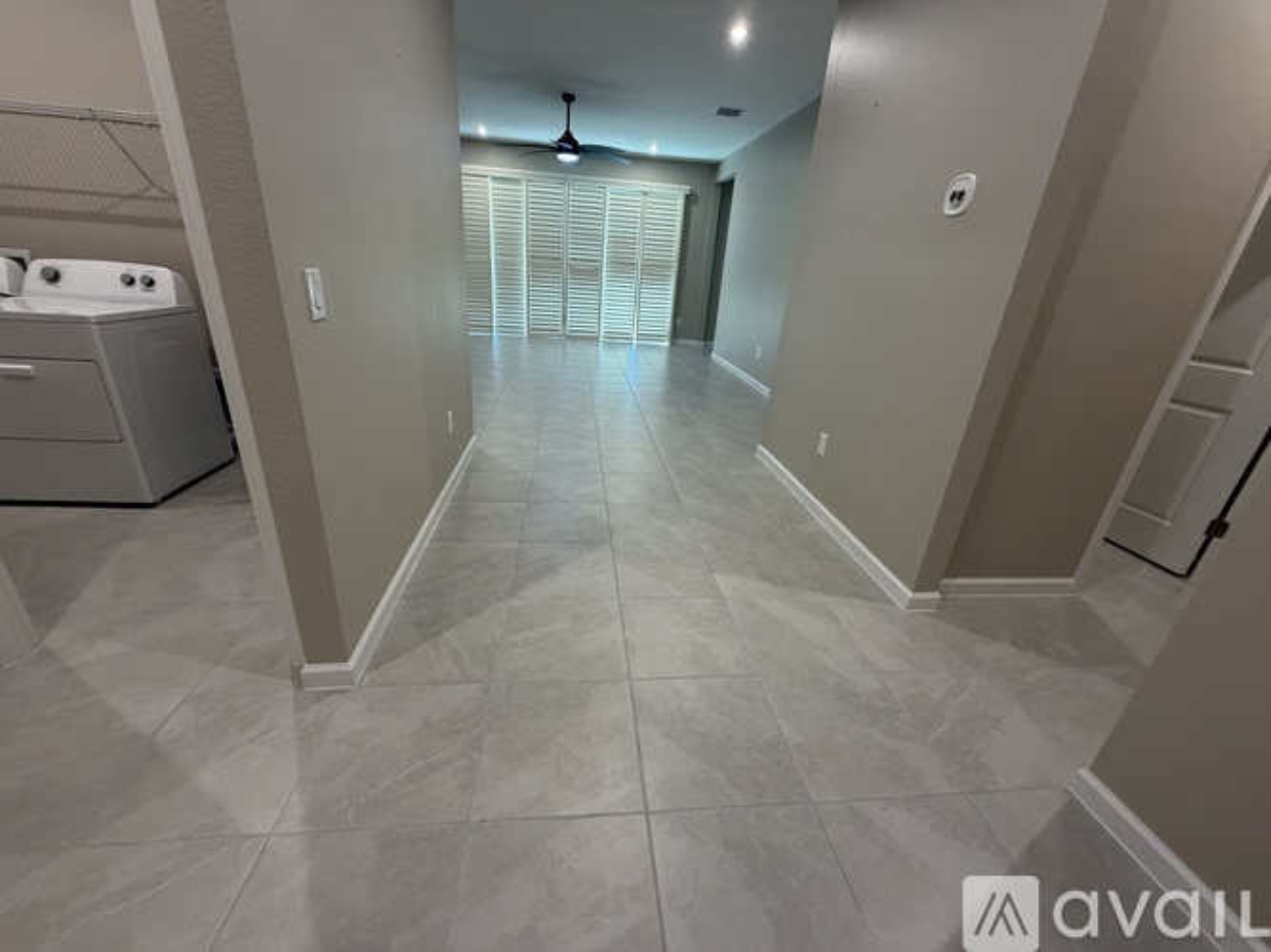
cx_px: 636
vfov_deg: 85.7
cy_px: 476
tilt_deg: -22.2
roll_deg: -4.7
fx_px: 514
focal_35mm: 14
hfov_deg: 102.1
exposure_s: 1/120
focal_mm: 2.22
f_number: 2.2
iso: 320
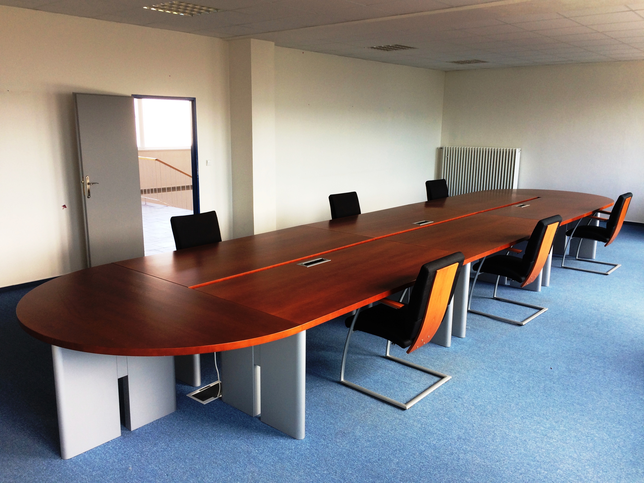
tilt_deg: -13.4
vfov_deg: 48.2
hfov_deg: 61.7
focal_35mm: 29
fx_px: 540
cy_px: 242
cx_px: 322
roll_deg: +1.7
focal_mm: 4.15
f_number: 2.2
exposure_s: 1/50
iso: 40
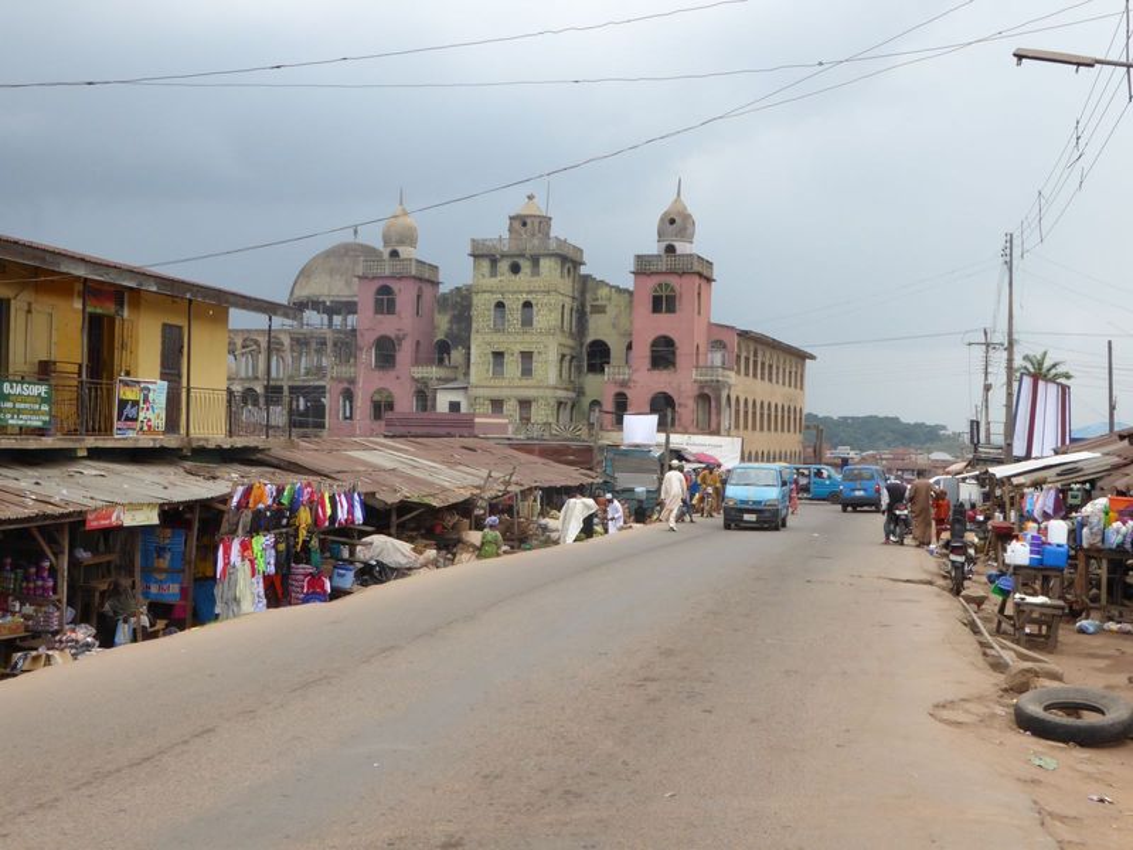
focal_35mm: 44
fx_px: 1440
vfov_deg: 32.9
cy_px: 425
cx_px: 566
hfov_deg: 42.9
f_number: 8
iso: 200
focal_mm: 7.8
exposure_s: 1/60
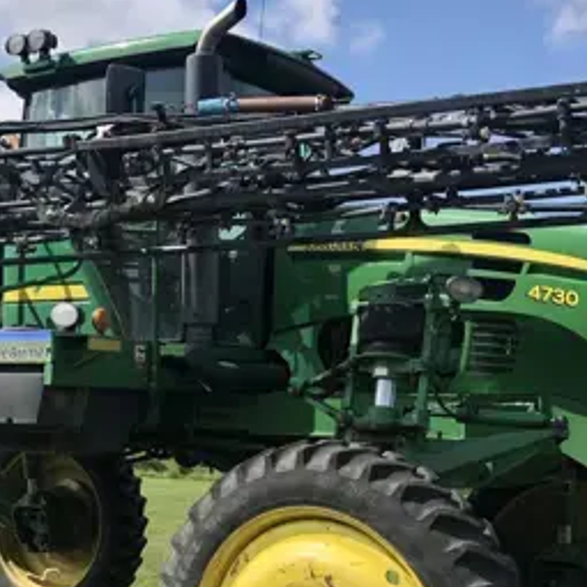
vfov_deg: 27.4
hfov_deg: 27.6
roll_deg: -2.9
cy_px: 433
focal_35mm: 62
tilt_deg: +0.3
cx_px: 221
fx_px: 1189
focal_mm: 4
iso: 20
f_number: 1.8
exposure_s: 1/1333
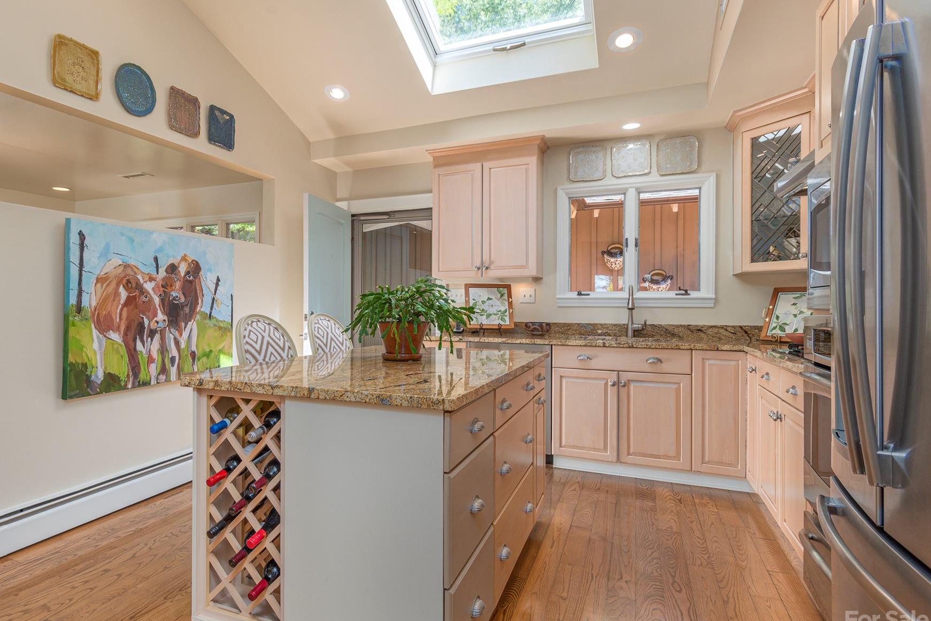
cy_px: 304
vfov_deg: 61.9
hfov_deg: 83.2
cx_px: 385
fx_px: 517
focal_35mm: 20
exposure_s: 1/125
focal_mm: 17
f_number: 7.1
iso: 320
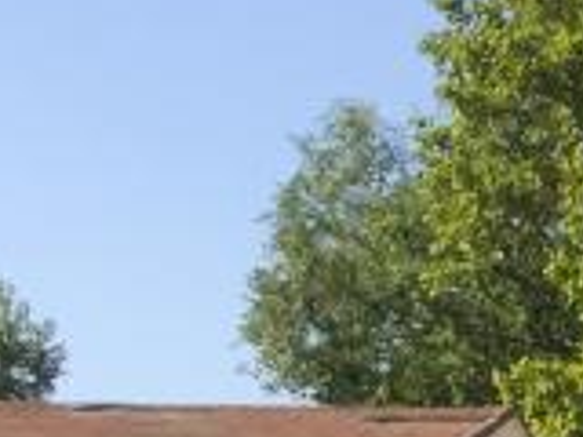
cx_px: 1560
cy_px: 1176
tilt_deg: -4.8
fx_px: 3133
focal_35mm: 186
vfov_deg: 7.3
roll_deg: -2.3
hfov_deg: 9.2
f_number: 2.2
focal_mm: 4.15
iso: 32
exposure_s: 1/964
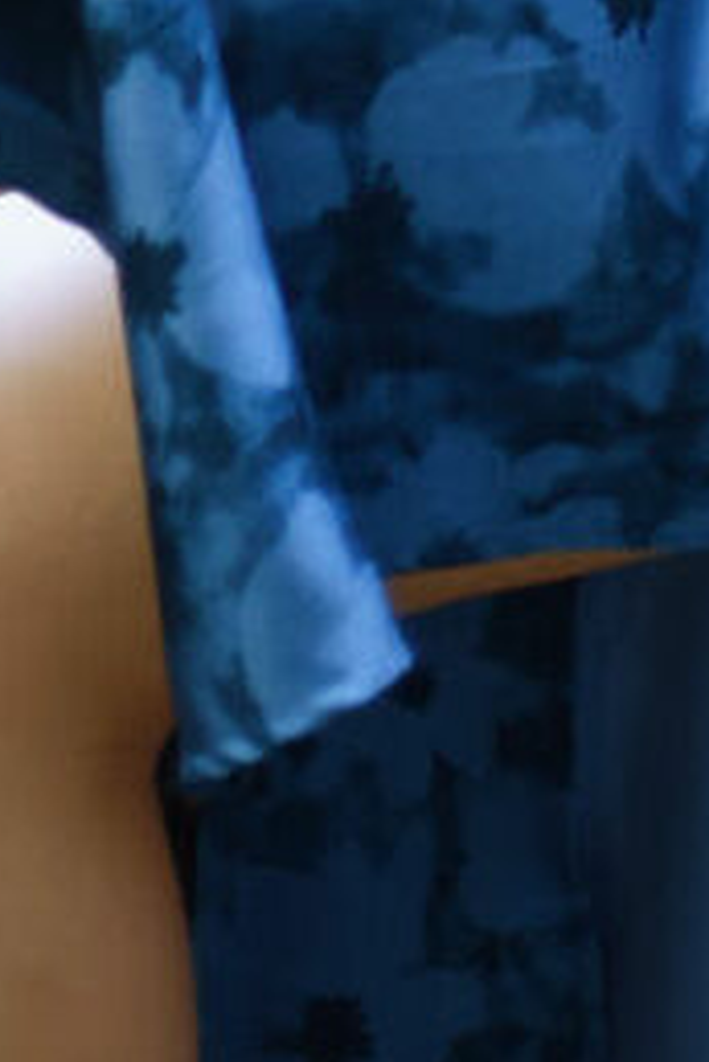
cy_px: -1991
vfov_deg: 6.4
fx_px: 8791
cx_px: 709
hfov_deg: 4.6
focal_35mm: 298
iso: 500
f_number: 1.8
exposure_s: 1/125
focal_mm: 50
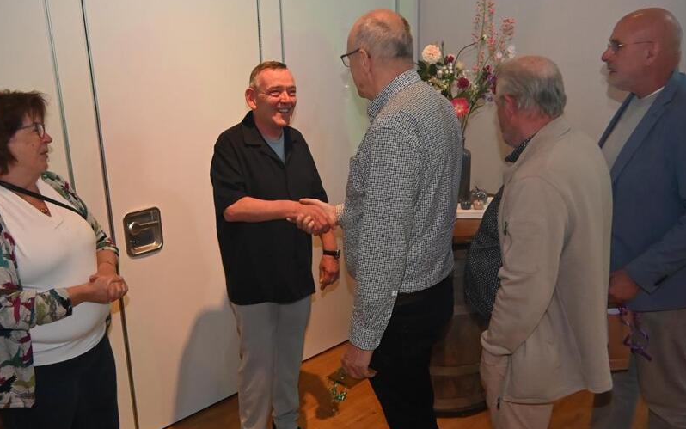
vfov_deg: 36.2
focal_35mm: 35
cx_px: 313
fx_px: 654
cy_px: 239
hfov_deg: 55.2
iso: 4500
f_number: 4
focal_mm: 19.5
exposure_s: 1/60
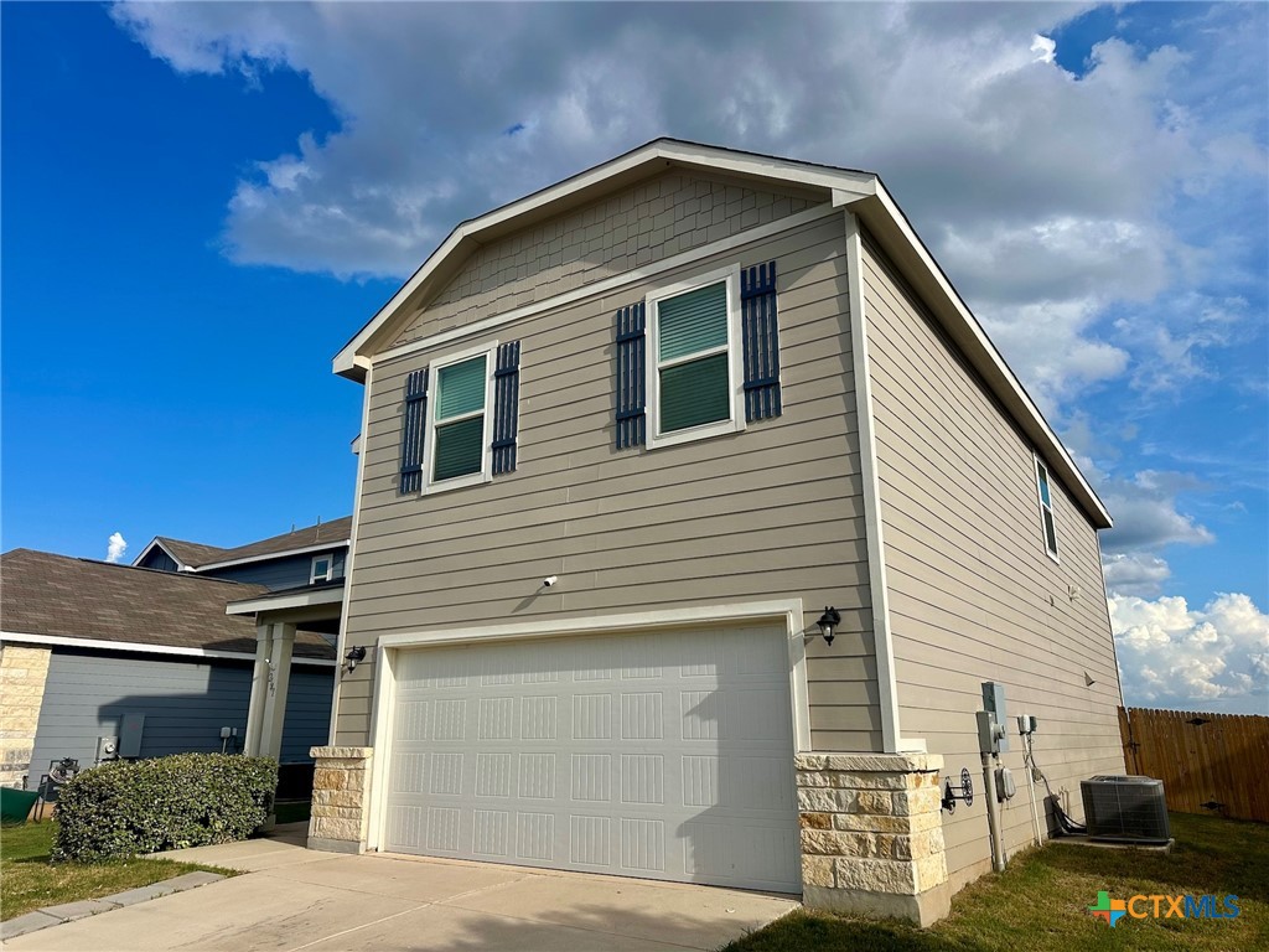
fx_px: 880
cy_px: 476
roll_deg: -0.4
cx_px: 634
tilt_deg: +16.7
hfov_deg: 71.6
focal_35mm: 24
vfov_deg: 56.8
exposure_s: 1/5525
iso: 80
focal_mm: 6.86
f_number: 1.78
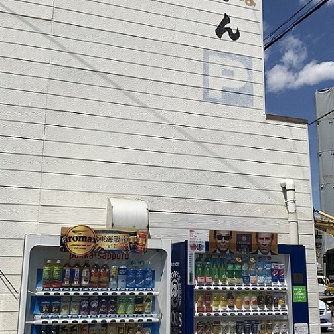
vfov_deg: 39.2
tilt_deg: +12.5
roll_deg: -0.9
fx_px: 469
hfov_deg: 39.2
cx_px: 174
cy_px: 175
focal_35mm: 43
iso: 20
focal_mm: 3.99
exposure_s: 1/5051
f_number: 1.8
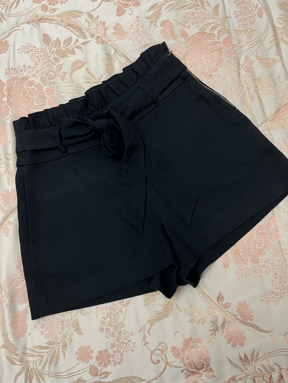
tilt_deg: -78.9
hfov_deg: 53.1
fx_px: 288
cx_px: 144
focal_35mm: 26
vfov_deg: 67.3
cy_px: 192
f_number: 1.6
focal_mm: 5.1
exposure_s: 1/33
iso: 500
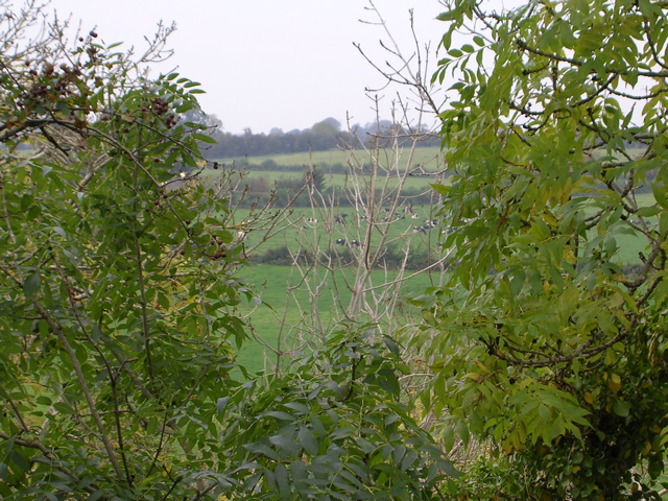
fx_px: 2123
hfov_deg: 17.9
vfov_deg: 13.5
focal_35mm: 110
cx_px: 334
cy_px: 250
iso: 50
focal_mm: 16.7
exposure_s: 1/69.9
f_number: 4.8
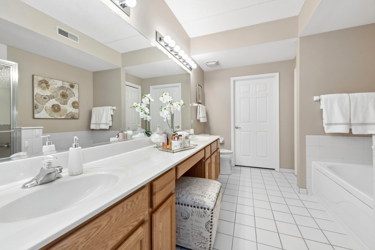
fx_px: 156
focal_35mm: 15
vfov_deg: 77.3
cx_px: 188
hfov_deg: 100.4
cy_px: 125
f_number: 9.5
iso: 200
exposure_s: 1/15
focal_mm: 15
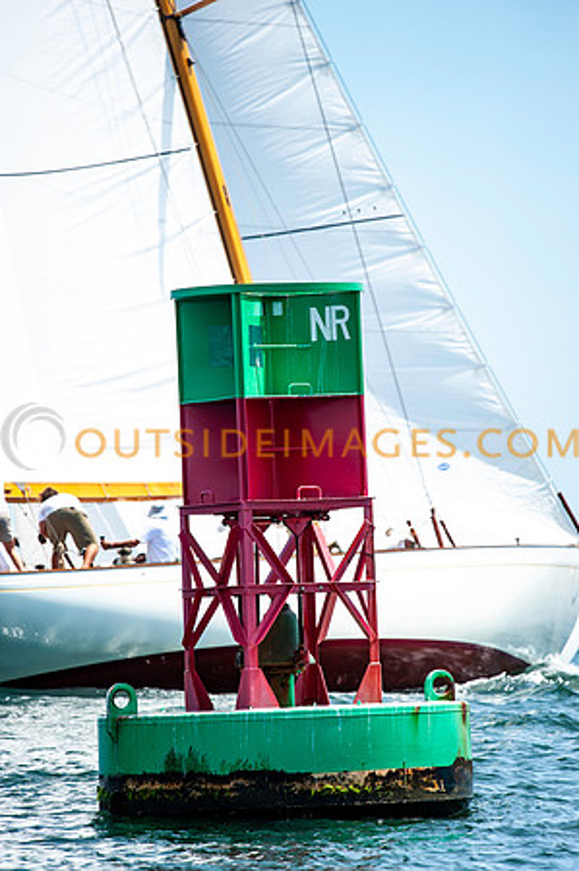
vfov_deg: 6.9
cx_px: 290
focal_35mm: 300
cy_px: 436
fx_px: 7254
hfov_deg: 4.6
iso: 250
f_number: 5
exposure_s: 1/1600
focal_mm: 300
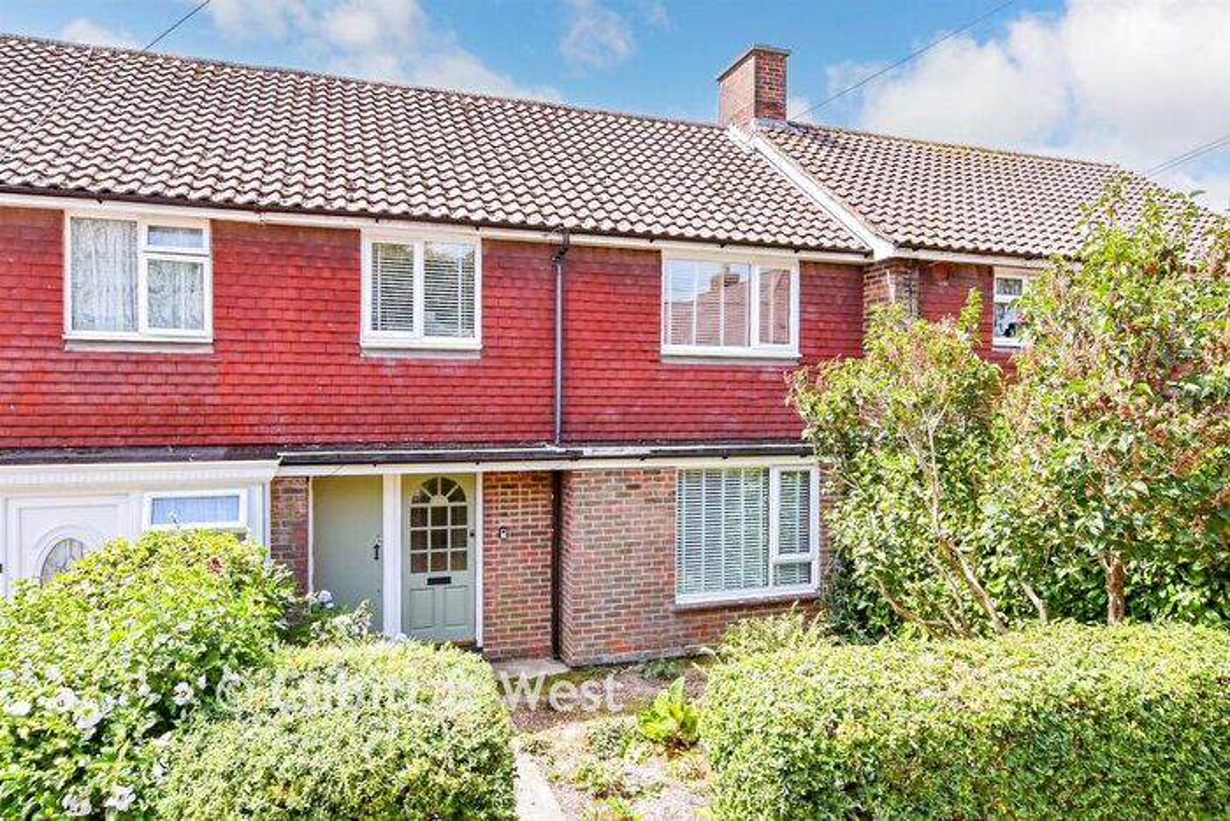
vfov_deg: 59.5
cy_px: 410
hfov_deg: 81.2
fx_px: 718
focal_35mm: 21
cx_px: 615
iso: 200
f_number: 8
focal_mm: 14
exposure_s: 1/200
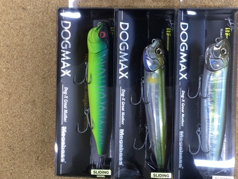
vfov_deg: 31.5
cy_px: 92
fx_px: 316
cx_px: 148
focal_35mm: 46
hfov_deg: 41.0
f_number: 2.4
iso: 50
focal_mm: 3.3
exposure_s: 1/30
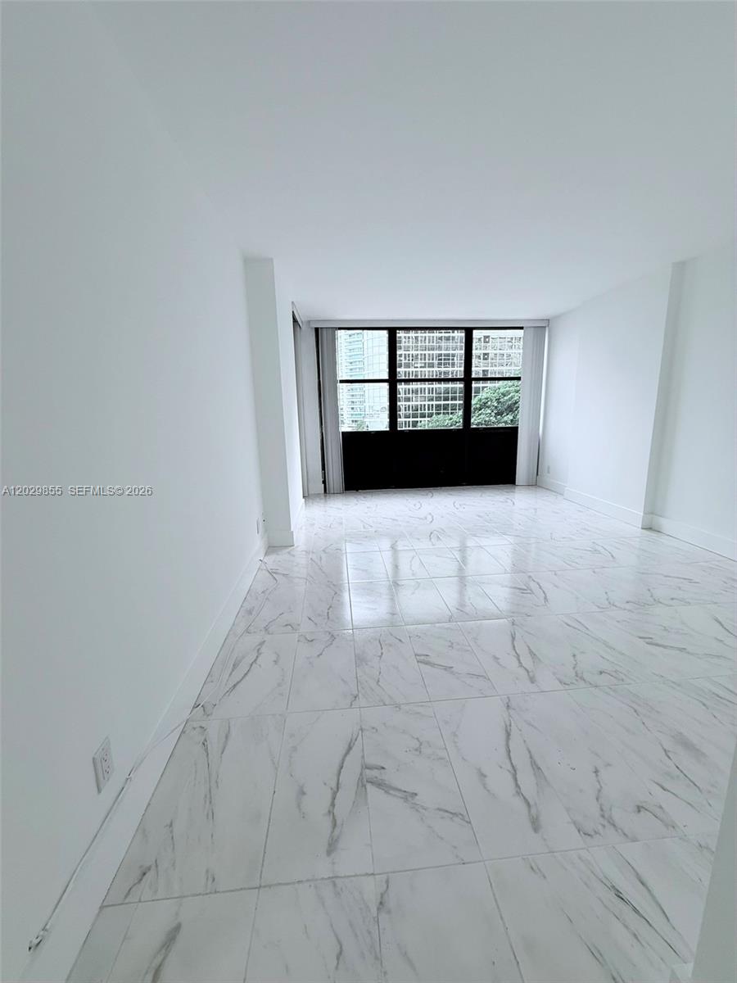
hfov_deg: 85.7
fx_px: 397
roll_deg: +0.6
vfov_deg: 102.1
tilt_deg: -9.7
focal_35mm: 14
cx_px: 368
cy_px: 492
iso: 100
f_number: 2.2
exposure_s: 1/120
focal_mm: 2.22
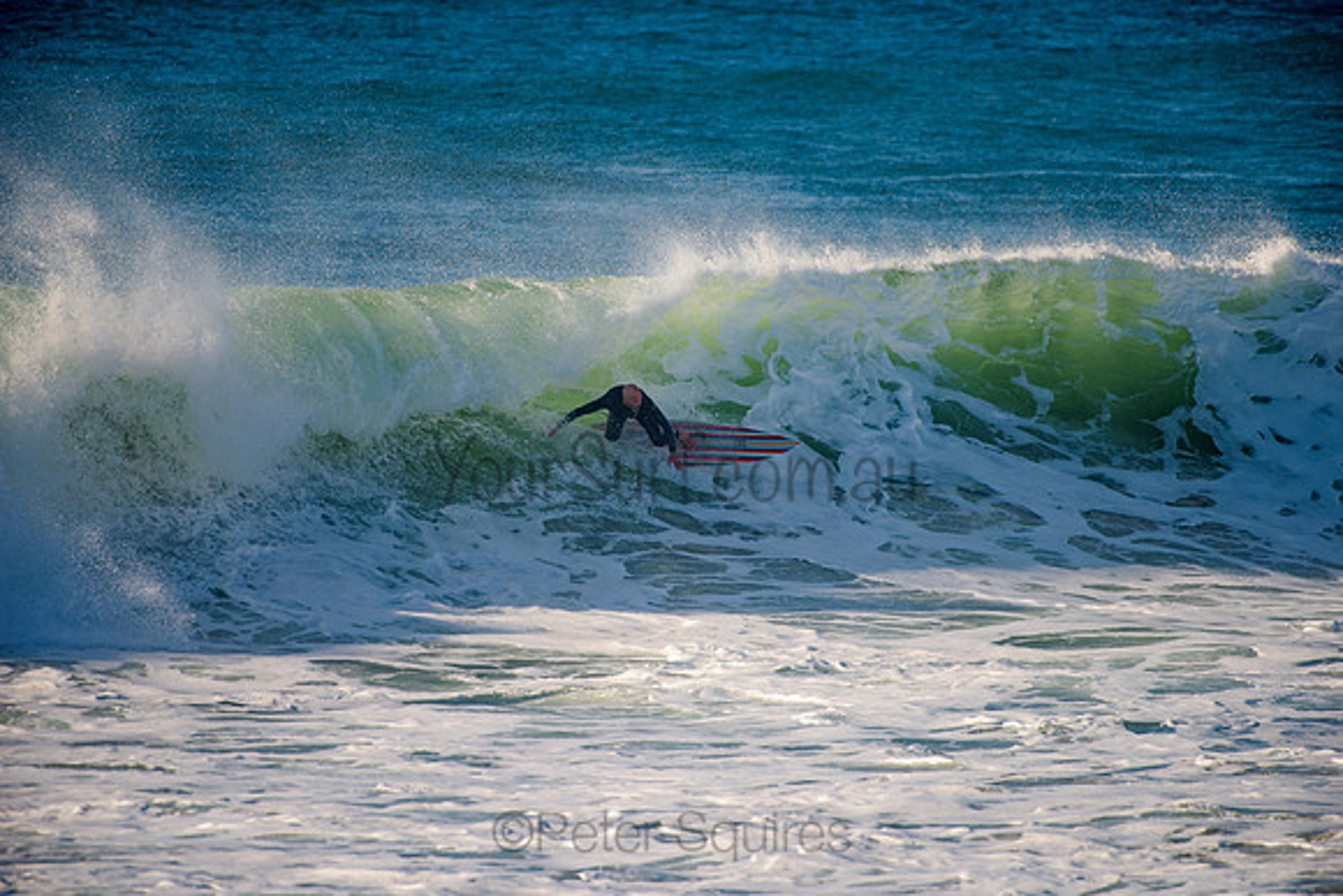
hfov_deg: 4.1
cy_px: 448
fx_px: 18656
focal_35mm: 500
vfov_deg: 2.8
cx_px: 672
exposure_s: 1/1600
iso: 160
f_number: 5.6
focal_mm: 500
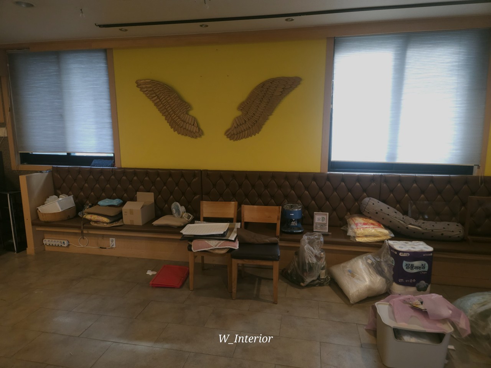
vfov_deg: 58.9
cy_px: 184
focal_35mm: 23
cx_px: 246
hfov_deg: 73.9
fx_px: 326
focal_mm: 5.4
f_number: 1.8
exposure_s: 1/60
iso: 250
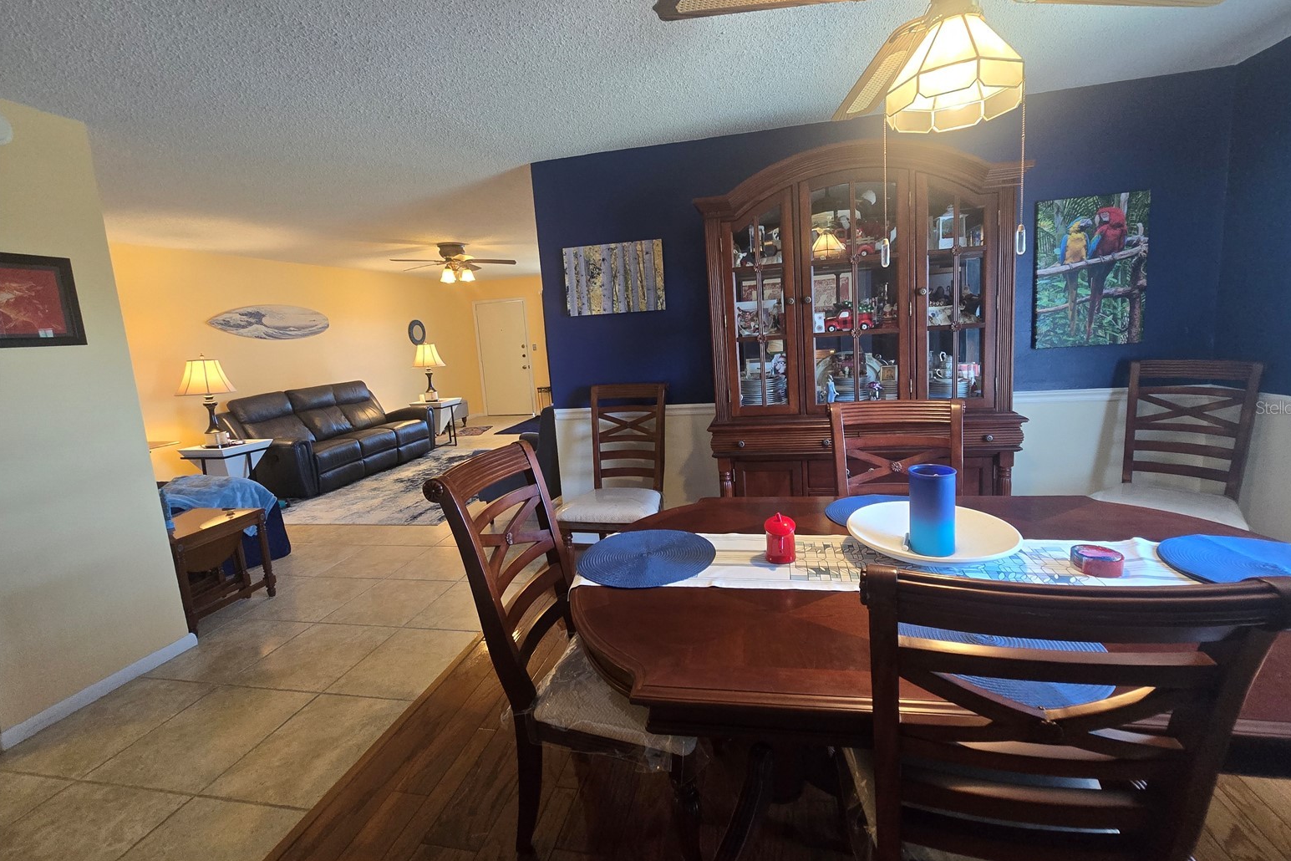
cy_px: 407
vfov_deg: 81.1
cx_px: 666
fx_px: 502
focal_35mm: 14
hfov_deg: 104.2
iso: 500
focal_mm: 2.2
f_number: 2.2
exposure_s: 1/60
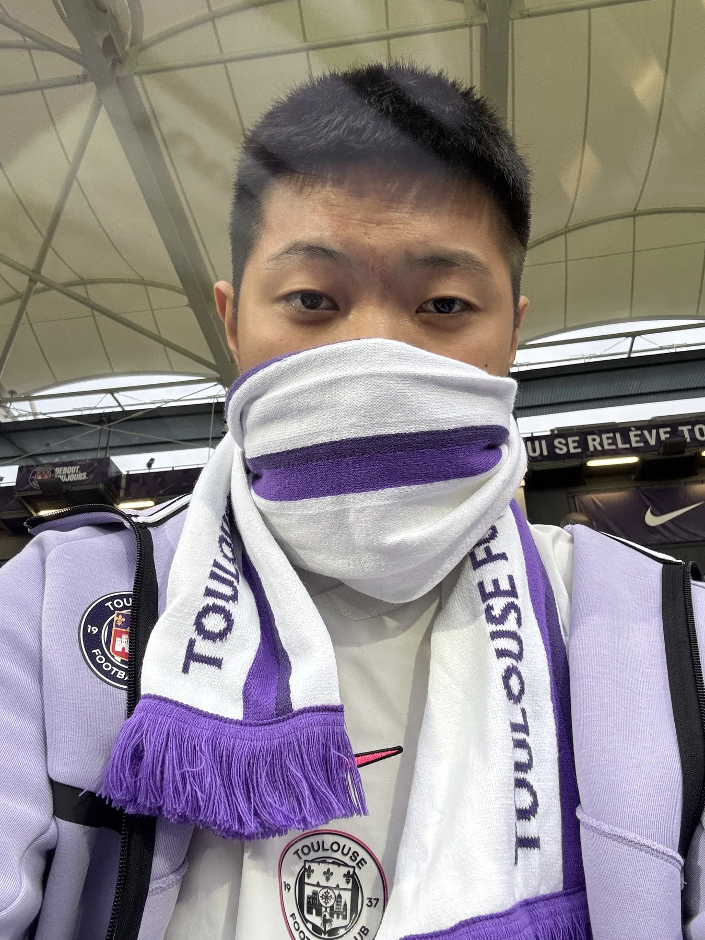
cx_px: 352
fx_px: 815
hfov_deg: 46.8
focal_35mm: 30
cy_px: 470
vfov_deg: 60.0
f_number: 1.9
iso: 80
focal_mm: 2.69
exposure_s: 1/121
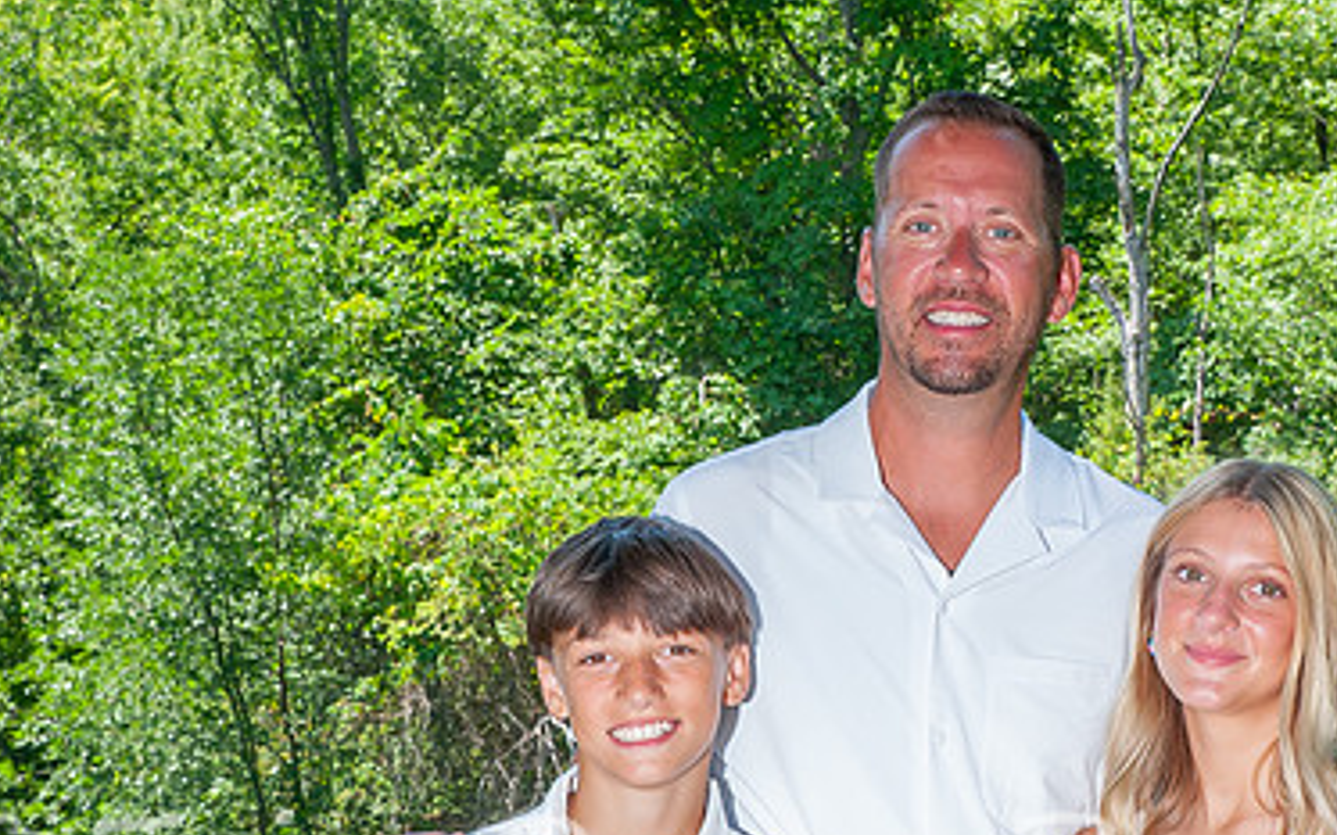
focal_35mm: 121
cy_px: 574
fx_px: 4408
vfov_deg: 10.8
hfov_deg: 17.2
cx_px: 918
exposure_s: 1/125
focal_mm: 55
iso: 500
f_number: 16
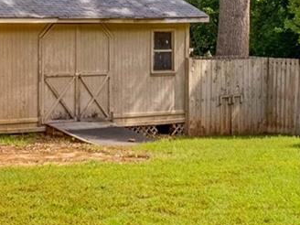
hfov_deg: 14.9
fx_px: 1144
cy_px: -31
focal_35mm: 132
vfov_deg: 11.1
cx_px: 190
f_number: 2.8
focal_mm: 8.38
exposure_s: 1/800
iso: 100
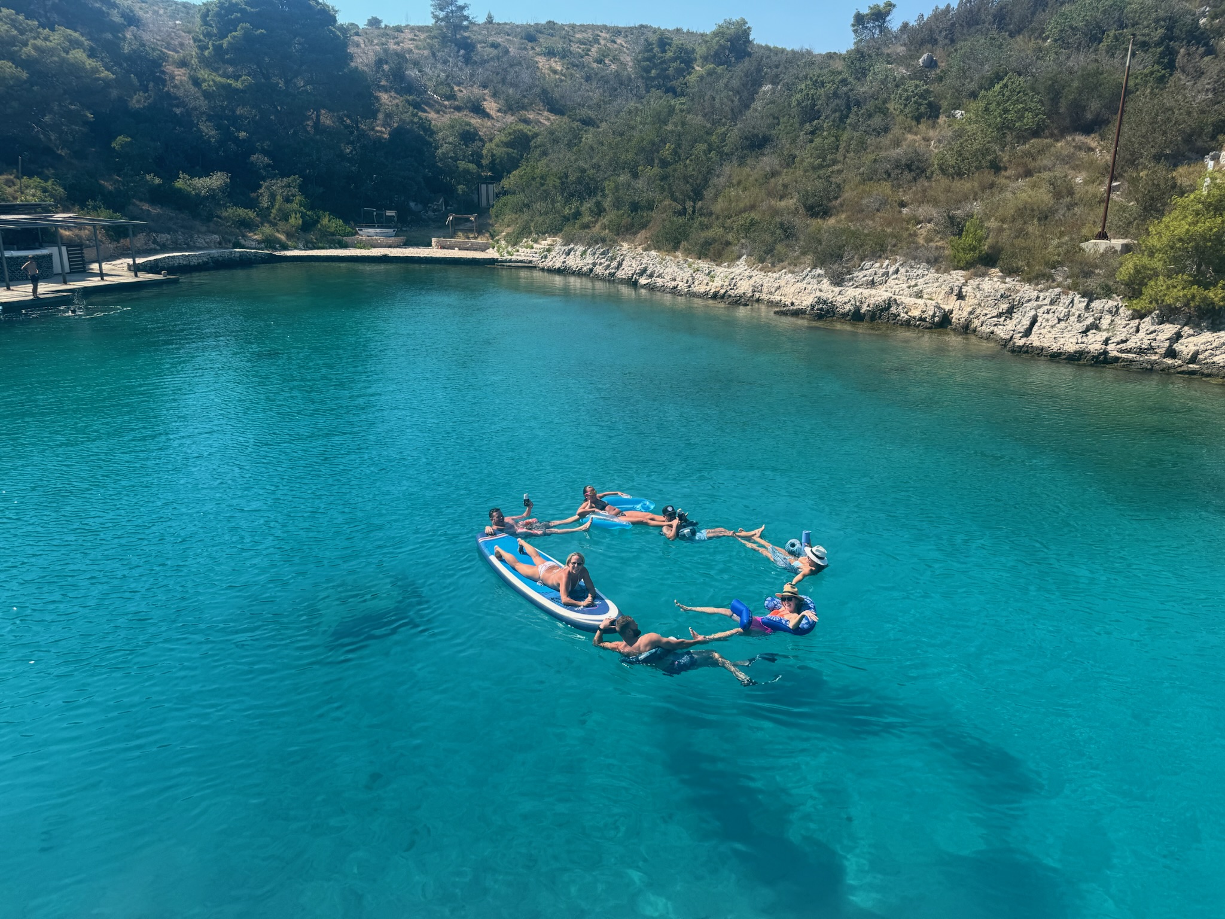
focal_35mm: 24
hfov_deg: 71.6
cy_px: 460
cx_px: 612
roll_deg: -2.0
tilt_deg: -17.4
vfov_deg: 56.8
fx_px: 849
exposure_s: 1/3096
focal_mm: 6.76
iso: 80
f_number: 1.78
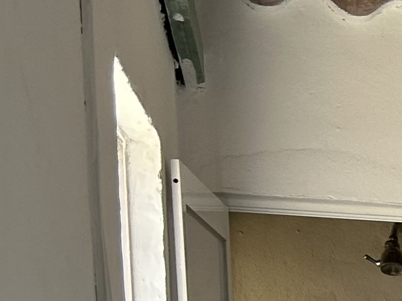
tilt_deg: -5.3
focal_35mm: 157
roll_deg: +1.0
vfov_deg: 8.8
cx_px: 1059
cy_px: 649
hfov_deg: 10.3
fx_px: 1823
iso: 50
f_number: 1.5
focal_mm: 5.7
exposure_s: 1/367
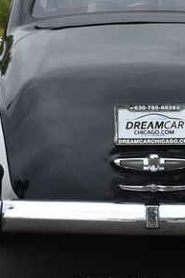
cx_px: 150
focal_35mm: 116
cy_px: 96
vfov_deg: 17.6
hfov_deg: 11.7
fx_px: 896
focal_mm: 35
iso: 800
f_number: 8
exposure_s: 1/500
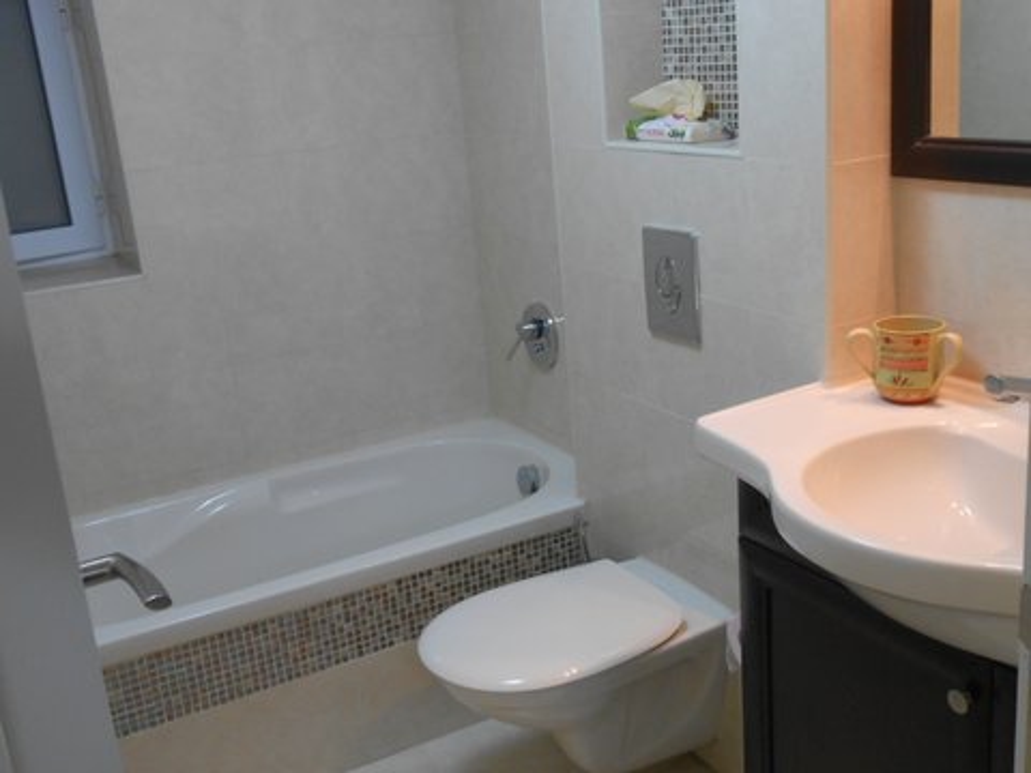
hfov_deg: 49.0
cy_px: 386
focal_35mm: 38
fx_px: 1132
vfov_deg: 37.7
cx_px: 516
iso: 250
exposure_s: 1/30
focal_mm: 6.8
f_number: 4.2
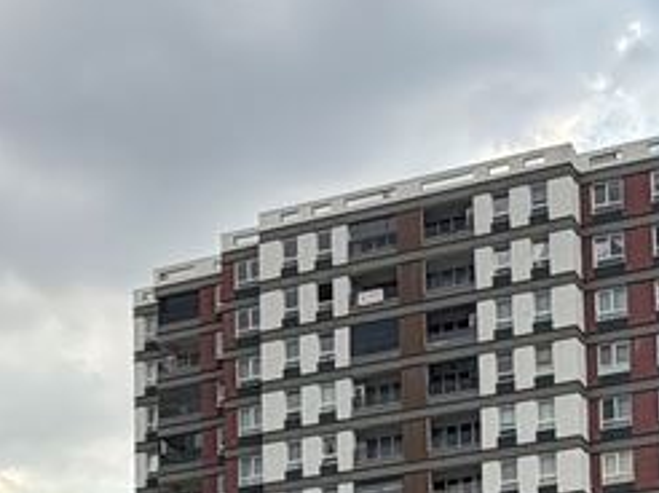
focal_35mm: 82
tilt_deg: +4.0
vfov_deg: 15.8
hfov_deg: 23.8
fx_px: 1560
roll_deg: +1.2
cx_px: 426
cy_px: 833
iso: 50
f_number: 2.2
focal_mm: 2.22
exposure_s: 1/383
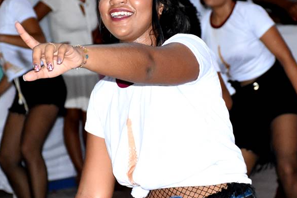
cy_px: 127
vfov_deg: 6.7
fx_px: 1683
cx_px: 174
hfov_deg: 10.1
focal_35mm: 204
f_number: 5
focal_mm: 66
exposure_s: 1/100
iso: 3200
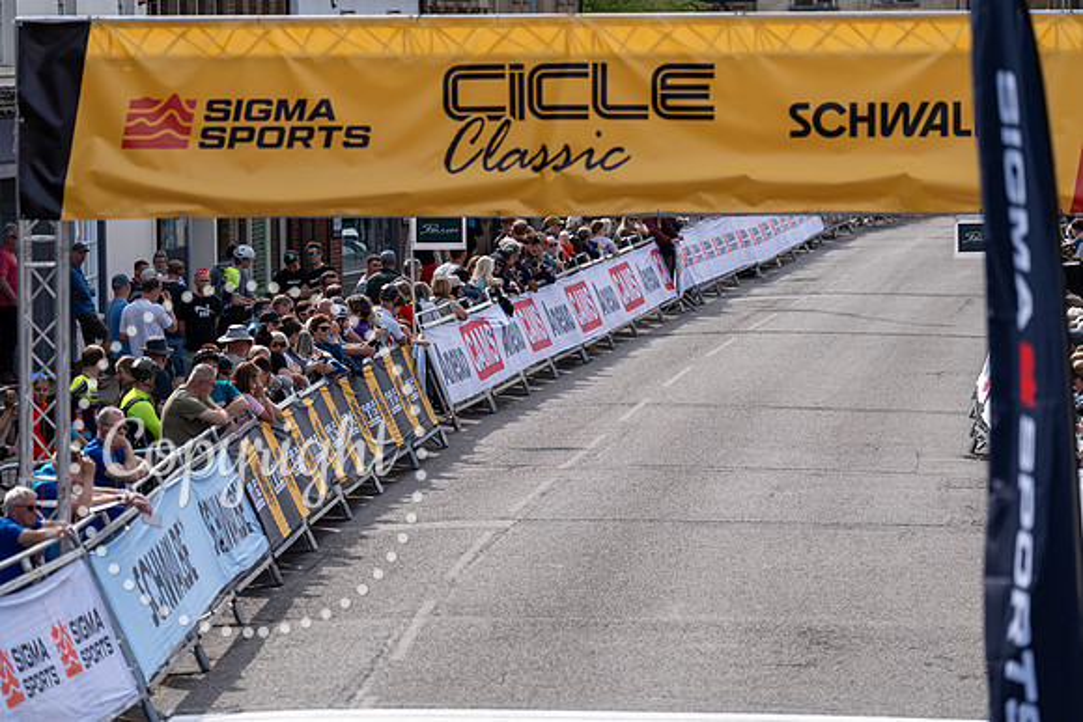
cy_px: 361
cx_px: 542
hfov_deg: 11.2
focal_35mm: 184
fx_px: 5539
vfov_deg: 7.5
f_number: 3.5
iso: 125
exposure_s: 1/1000
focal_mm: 180
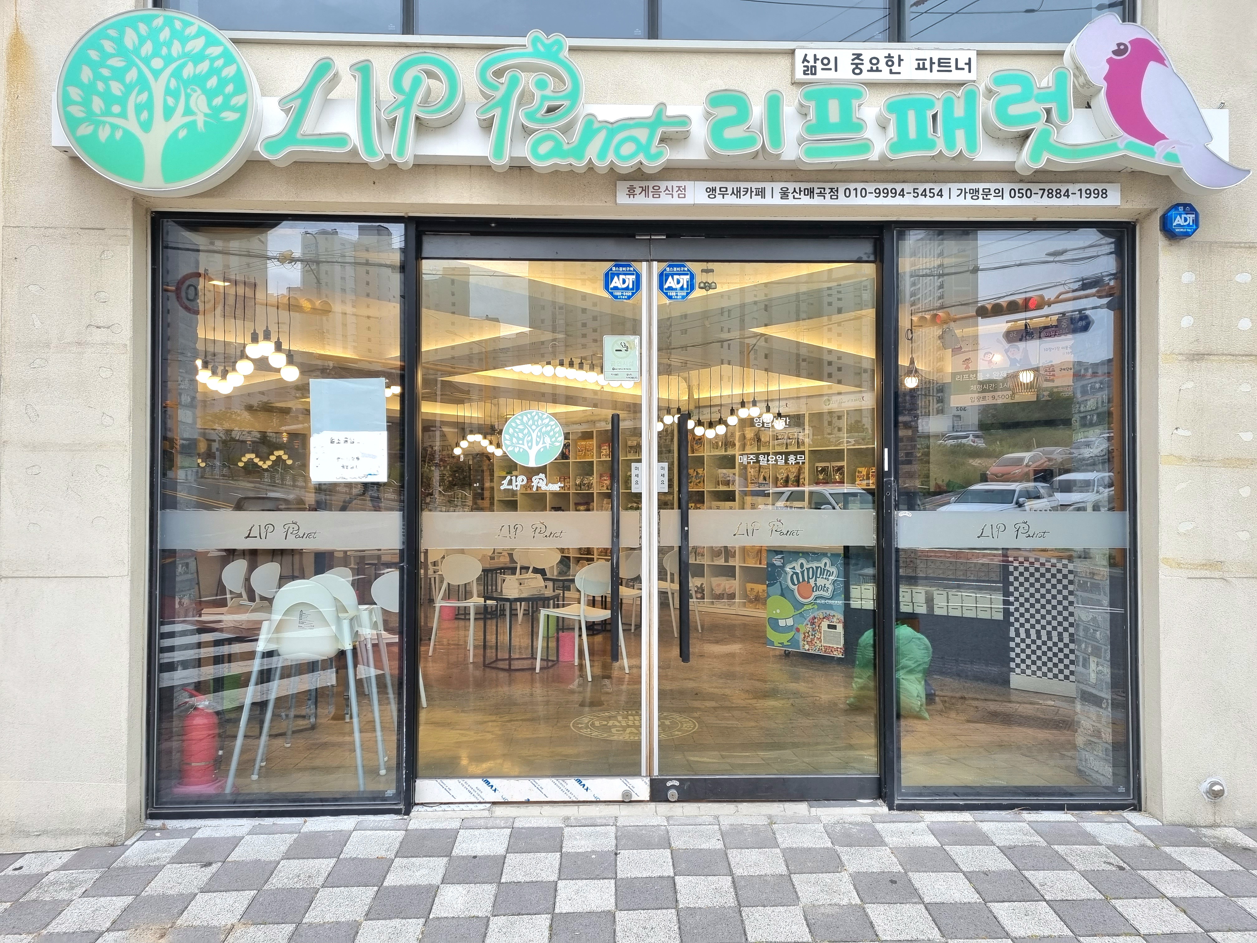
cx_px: 628
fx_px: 944
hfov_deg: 67.3
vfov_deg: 53.1
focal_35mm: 26
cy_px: 472
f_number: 1.8
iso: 50
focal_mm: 5.4
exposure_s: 1/556
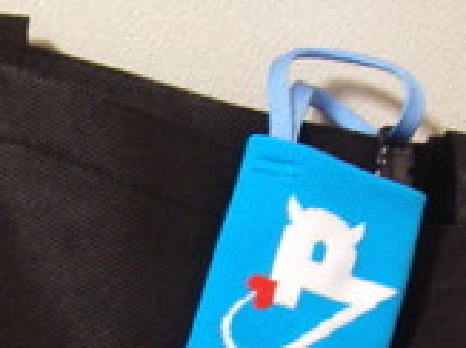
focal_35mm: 105
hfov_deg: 18.7
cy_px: 439
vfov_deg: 13.6
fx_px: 1412
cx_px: 146
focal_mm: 6.3
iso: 200
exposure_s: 1/4
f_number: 3.3
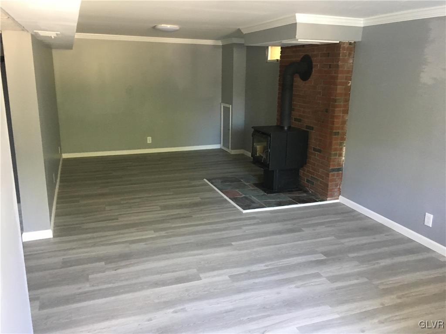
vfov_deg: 48.2
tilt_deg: -13.4
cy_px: 167
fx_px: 374
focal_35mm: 29
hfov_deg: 61.7
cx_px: 223
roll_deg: -0.1
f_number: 2.2
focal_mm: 4.15
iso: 200
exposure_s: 1/17
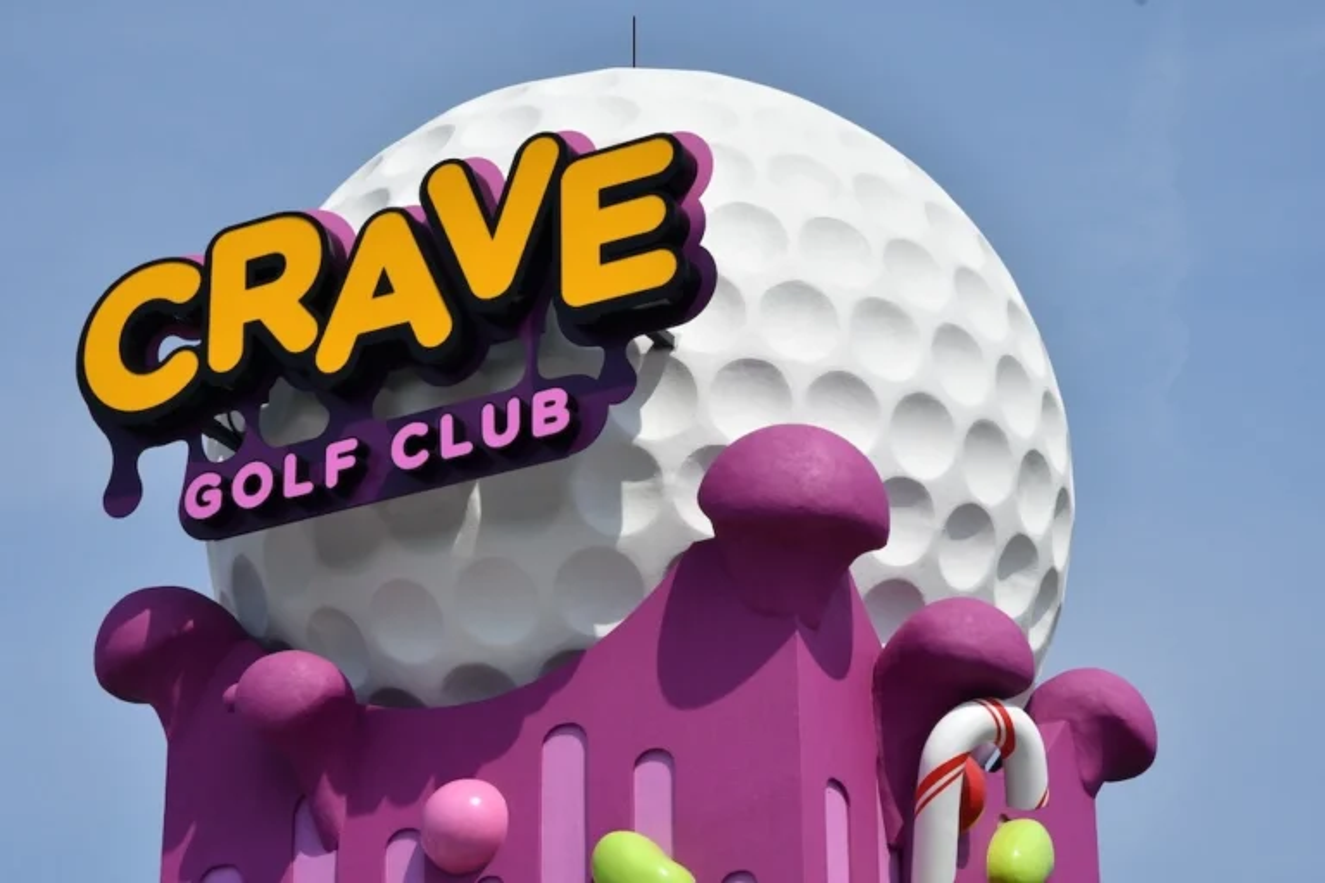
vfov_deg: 15.2
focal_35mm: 90
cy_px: 442
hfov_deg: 22.6
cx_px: 662
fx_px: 3312
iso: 320
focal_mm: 60
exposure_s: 1/640
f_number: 13
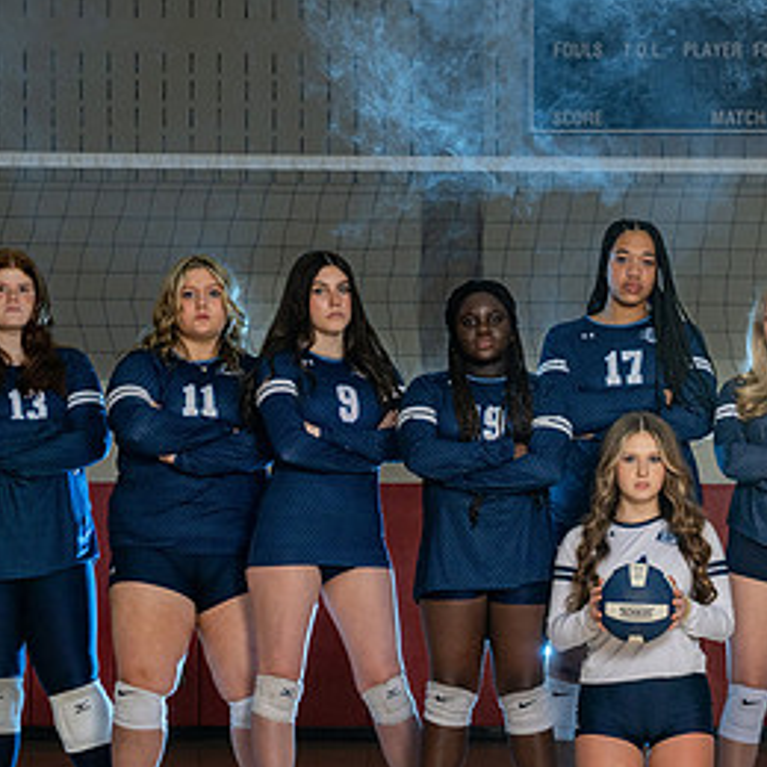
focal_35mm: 158
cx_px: 747
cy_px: 609
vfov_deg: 11.0
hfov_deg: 11.0
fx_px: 3961
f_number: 9
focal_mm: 70
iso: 400
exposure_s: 1/125
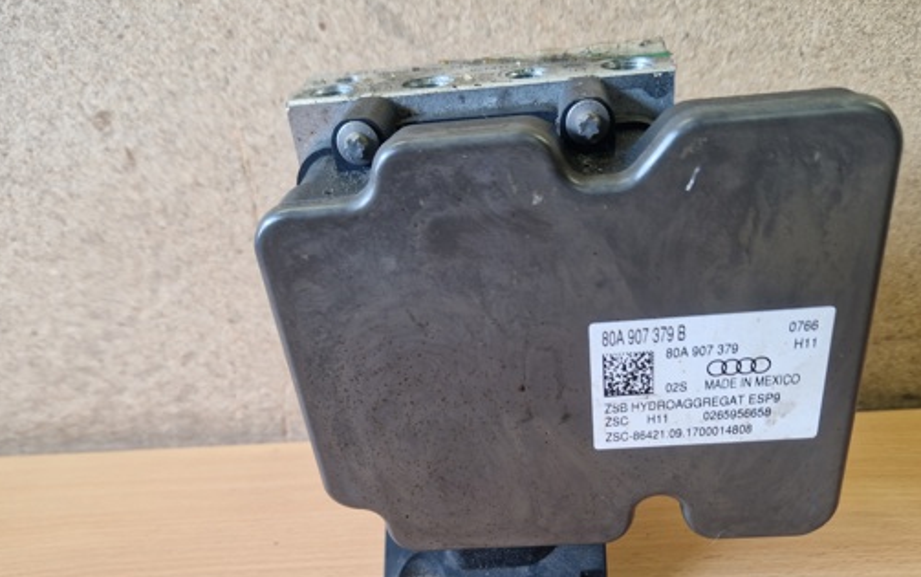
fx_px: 779
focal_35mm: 31
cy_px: 430
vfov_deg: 39.6
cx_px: 515
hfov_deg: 61.0
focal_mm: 5.4
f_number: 1.8
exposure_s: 1/121
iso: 50
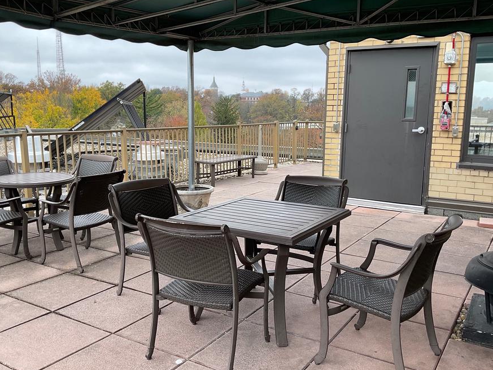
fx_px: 484
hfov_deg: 53.9
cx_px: 240
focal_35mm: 34
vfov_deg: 41.8
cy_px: 193
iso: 16
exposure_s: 1/255
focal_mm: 3
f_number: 1.8
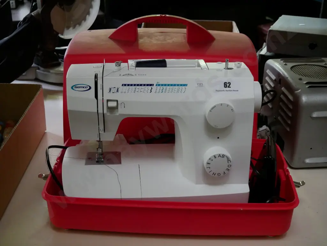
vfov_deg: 27.1
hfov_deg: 35.5
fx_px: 510
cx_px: 164
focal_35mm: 54
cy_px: 123
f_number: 4.6
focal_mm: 27
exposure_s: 1/50
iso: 3200
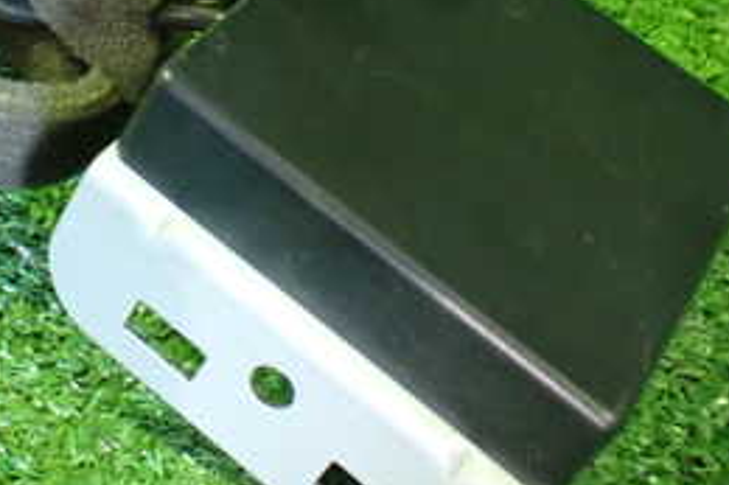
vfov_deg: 18.6
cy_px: 48
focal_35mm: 72
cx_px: 135
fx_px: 1457
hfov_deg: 27.5
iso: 1250
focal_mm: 5.4
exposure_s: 1/30
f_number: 2.3
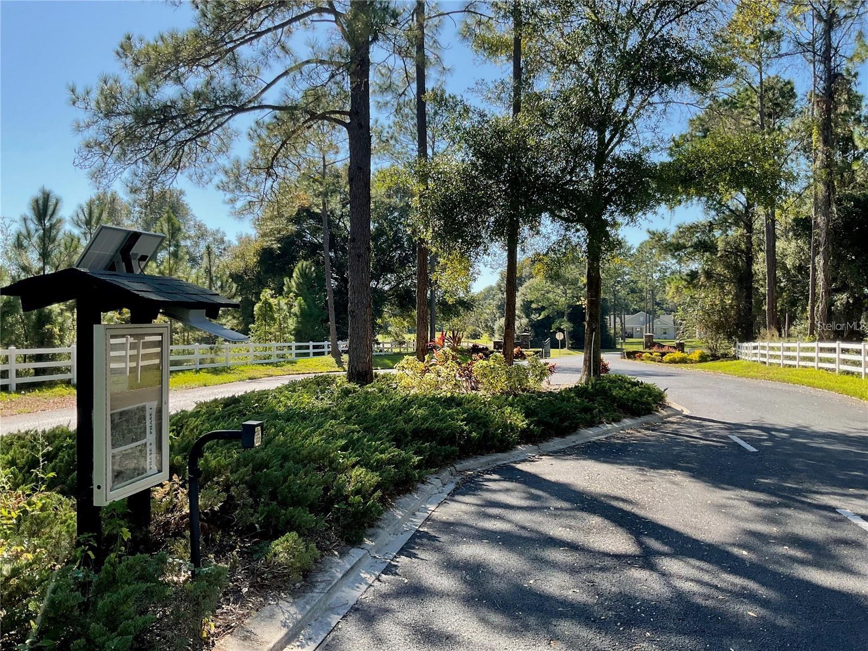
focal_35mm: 29
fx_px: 727
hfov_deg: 61.7
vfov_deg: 48.2
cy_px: 326
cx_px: 434
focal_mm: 3
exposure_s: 1/700
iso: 16
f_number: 1.8
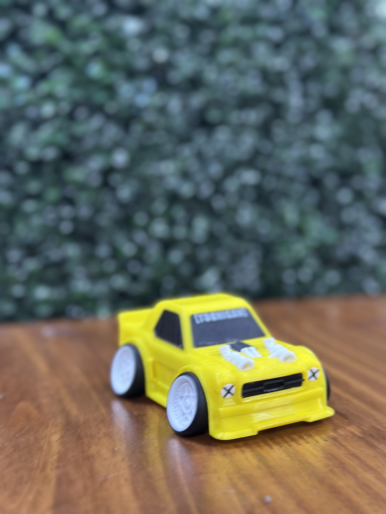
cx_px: 193
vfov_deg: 39.7
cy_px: 257
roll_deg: +0.7
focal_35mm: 48
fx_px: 714
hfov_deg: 30.3
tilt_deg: -6.5
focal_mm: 6.86
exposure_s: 1/33
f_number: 1.78
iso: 400
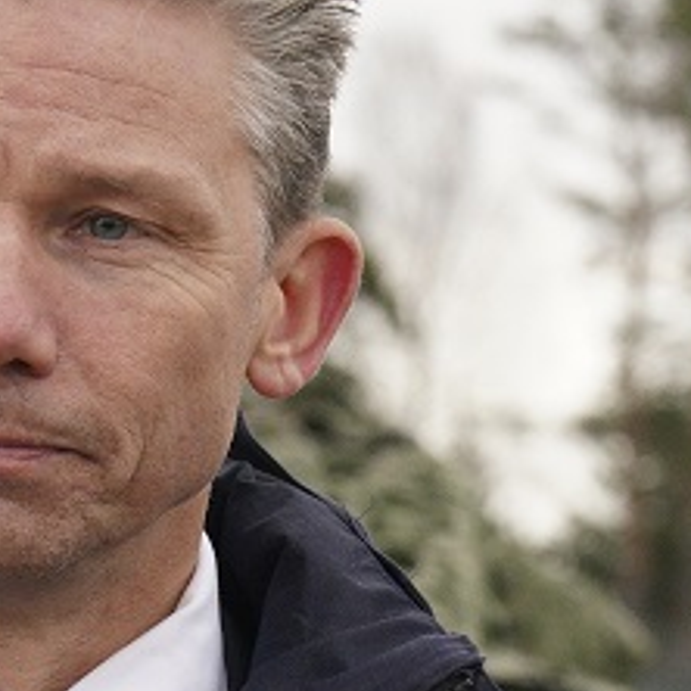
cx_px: -489
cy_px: 308
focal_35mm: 322
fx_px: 7272
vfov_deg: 5.4
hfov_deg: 5.4
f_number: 6.3
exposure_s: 1/1600
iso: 3200
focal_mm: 70
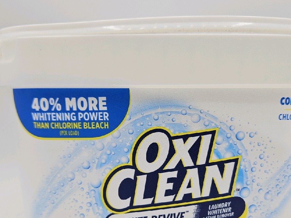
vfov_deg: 32.4
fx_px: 370
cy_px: 154
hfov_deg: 42.9
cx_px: 155
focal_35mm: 44
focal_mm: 5.4
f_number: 1.8
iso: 25
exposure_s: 1/435
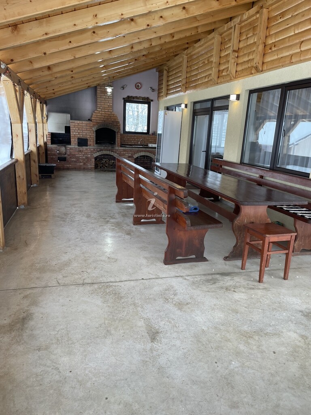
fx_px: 311
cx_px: 156
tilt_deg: -14.5
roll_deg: -3.0
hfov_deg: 53.1
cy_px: 208
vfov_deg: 67.3
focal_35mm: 26
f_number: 1.6
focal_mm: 4.2
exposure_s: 1/121
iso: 50
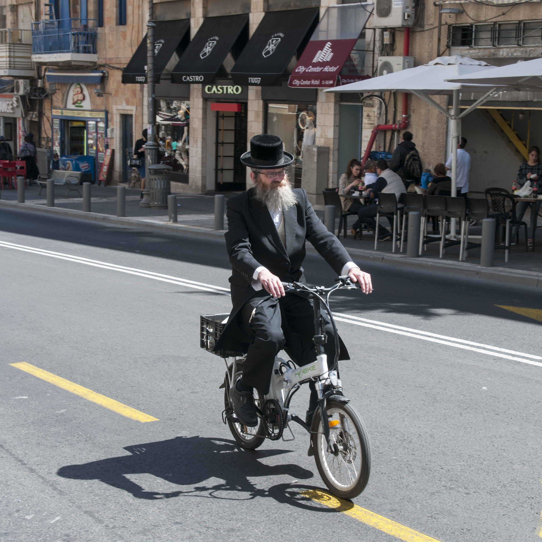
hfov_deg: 25.5
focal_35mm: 68
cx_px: 273
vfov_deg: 25.5
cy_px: 298
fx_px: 1198
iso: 200
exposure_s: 1/200
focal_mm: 35
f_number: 7.1
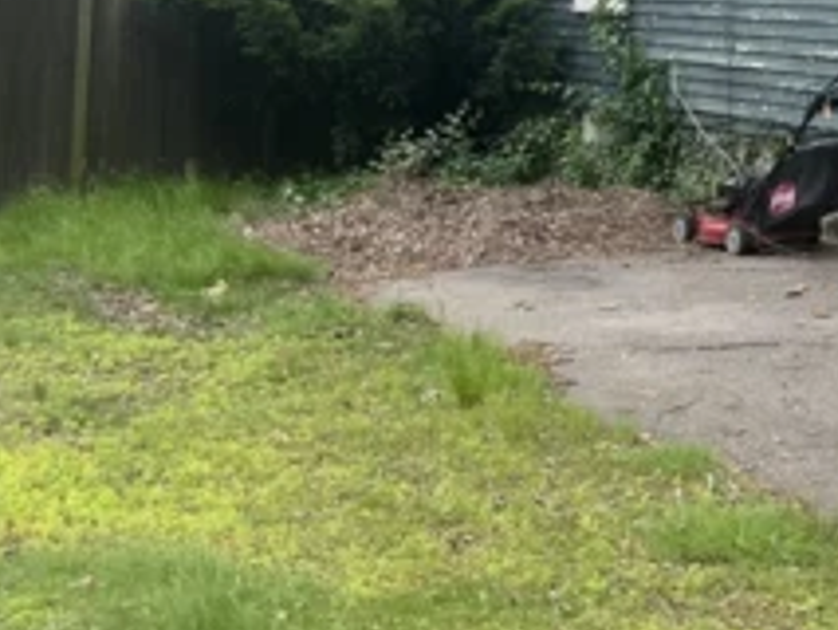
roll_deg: -0.5
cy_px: -126
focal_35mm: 78
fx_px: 1889
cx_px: 1086
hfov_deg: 22.4
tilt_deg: +2.3
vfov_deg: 18.0
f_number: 1.5
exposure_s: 1/1159
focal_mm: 5.7
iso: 50
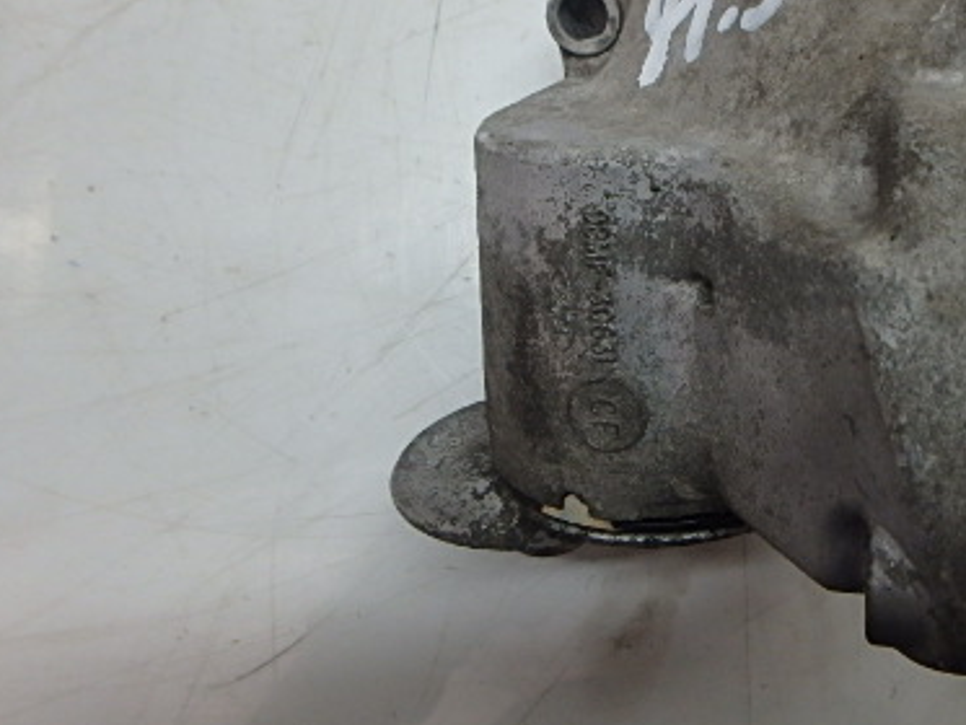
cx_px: 769
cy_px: 163
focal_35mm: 36
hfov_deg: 48.5
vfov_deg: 38.4
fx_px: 1005
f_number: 3.5
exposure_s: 1/40
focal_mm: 3.7
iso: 200
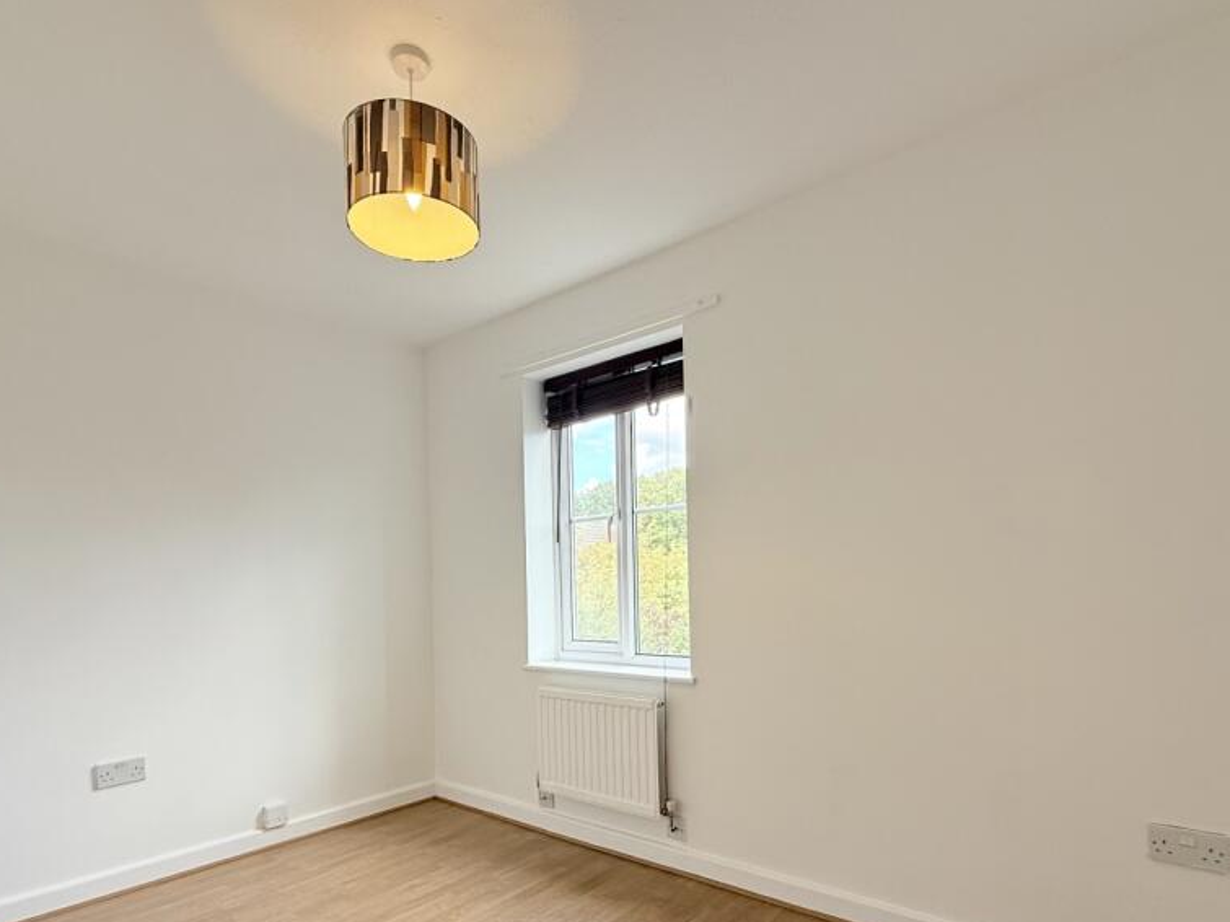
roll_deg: +1.0
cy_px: 595
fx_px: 675
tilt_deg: -0.3
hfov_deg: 84.7
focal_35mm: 19
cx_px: 630
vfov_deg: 67.3
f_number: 2.2
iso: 64
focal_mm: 2.22
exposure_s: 1/103
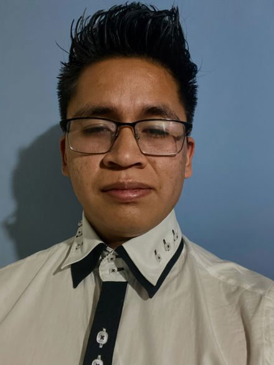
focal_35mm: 30
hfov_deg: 46.8
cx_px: 137
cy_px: 182
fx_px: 317
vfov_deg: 60.0
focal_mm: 2.71
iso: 800
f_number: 2.2
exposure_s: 1/23
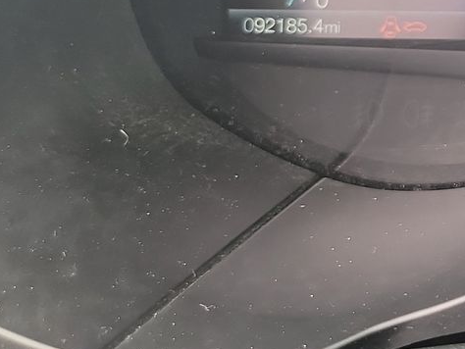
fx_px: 1089
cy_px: -53
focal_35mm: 81
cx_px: 780
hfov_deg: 19.5
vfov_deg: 17.5
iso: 177
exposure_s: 1/59
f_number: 1.8
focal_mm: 6.7
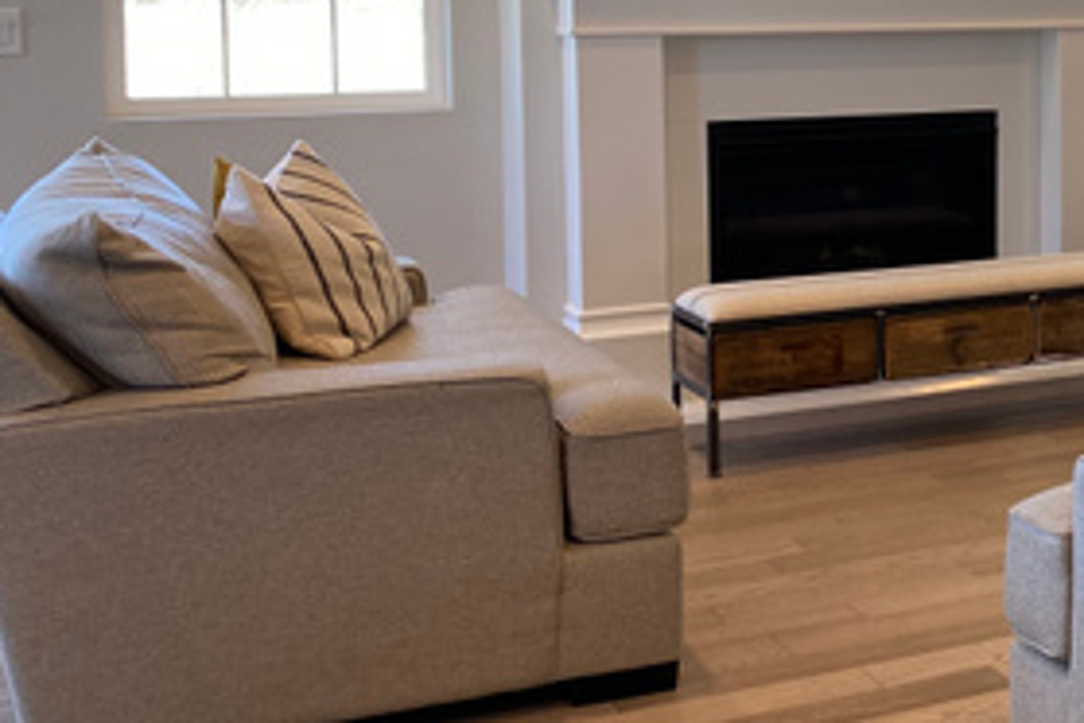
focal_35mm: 62
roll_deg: +0.1
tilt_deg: -4.0
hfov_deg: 29.3
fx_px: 1867
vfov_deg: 21.5
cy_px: 101
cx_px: 1185
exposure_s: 1/60
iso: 64
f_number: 1.8
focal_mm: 4.25
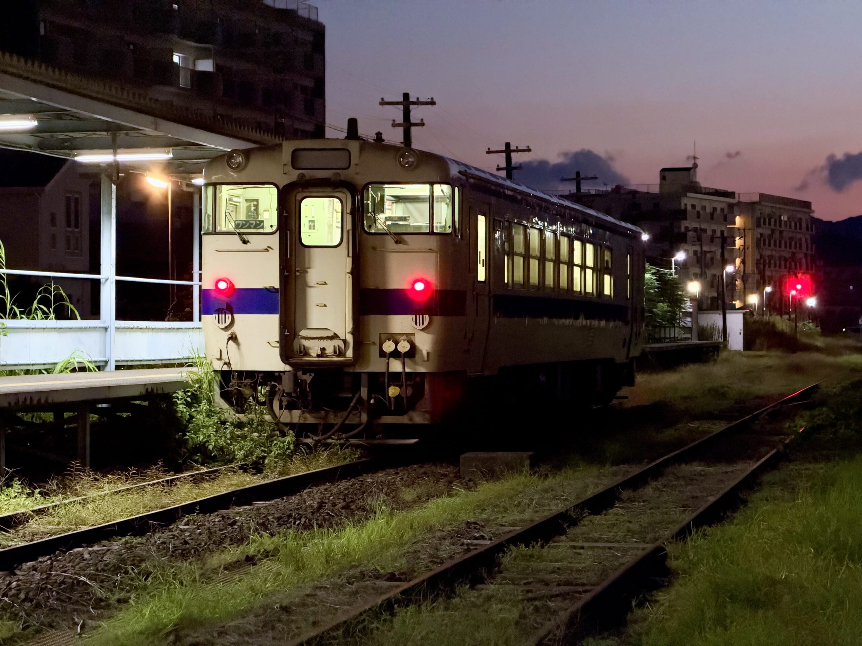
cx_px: 431
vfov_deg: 14.8
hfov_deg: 19.6
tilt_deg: -0.4
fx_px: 2490
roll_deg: +0.6
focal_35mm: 100
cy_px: 323
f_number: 2.8
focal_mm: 16.89
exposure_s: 1/30
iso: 2500
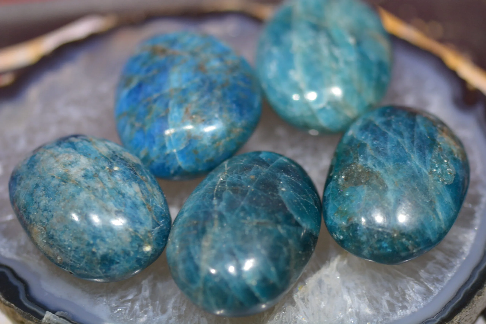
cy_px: 162
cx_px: 243
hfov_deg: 13.0
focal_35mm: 158
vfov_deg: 8.7
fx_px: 2127
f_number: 3.5
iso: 800
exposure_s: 1/50
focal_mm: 105
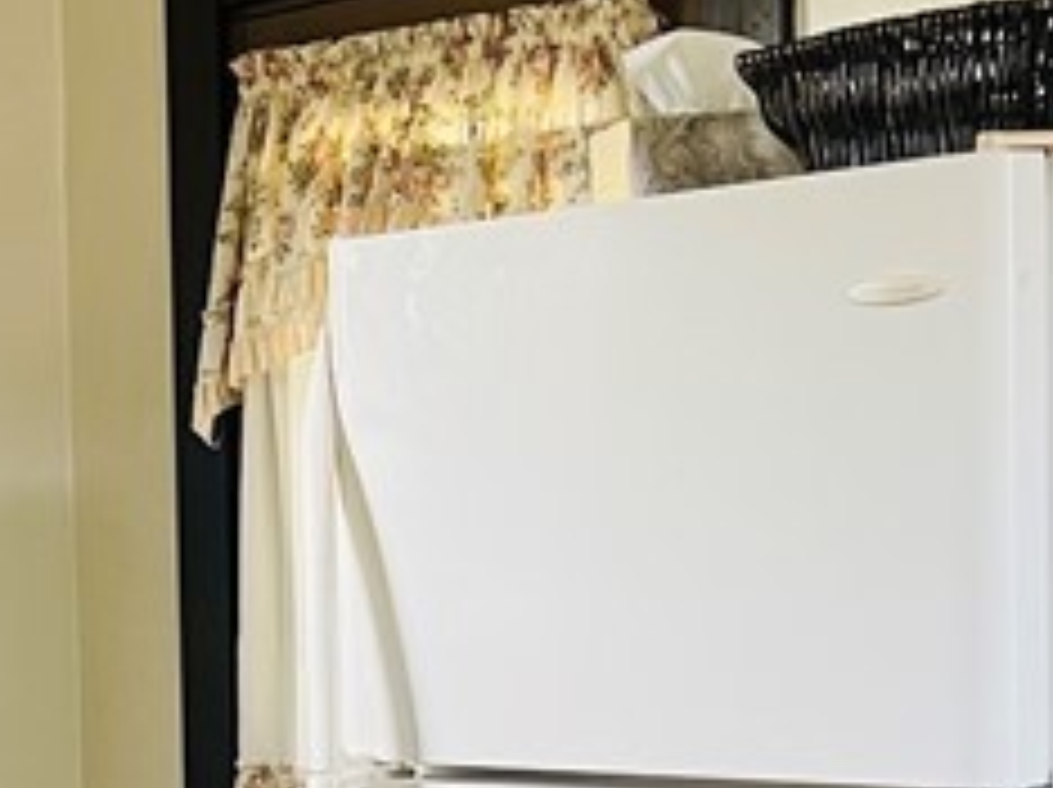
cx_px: -180
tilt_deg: -6.2
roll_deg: +2.3
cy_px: 887
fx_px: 3464
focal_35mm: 114
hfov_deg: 16.6
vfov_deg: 12.7
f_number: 1.5
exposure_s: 1/89
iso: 125
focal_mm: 5.7
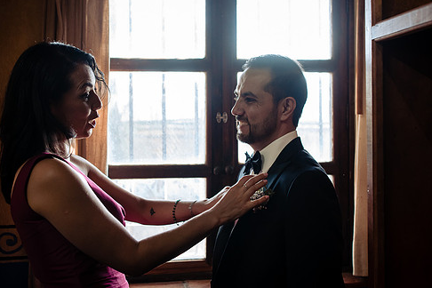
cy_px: 120
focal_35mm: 48
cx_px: 189
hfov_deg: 41.0
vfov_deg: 28.0
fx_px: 576
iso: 800
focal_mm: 35
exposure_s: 1/100
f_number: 3.5
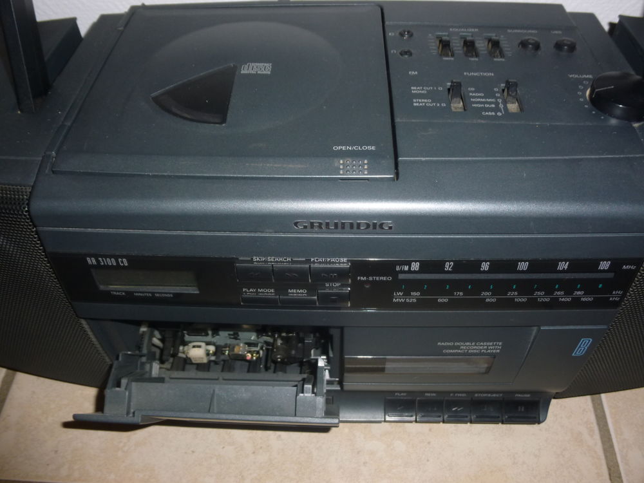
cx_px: 322
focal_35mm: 31
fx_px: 577
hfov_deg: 58.4
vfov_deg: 45.4
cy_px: 242
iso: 100
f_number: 3.4
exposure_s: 1/60
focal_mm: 5.6
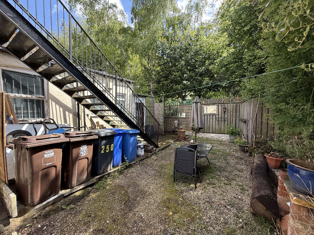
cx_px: 157
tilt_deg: +1.7
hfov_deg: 102.1
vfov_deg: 85.7
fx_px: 127
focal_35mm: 14
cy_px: 118
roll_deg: +1.7
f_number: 2.2
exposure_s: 1/260
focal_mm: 2.22
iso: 64
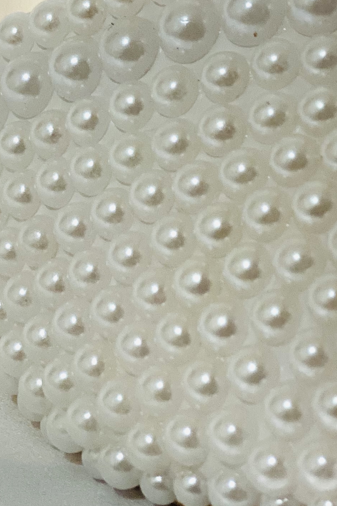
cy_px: -87
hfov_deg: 8.9
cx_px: 250
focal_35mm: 154
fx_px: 2162
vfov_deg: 13.0
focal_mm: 6
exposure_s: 1/50
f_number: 2
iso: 125
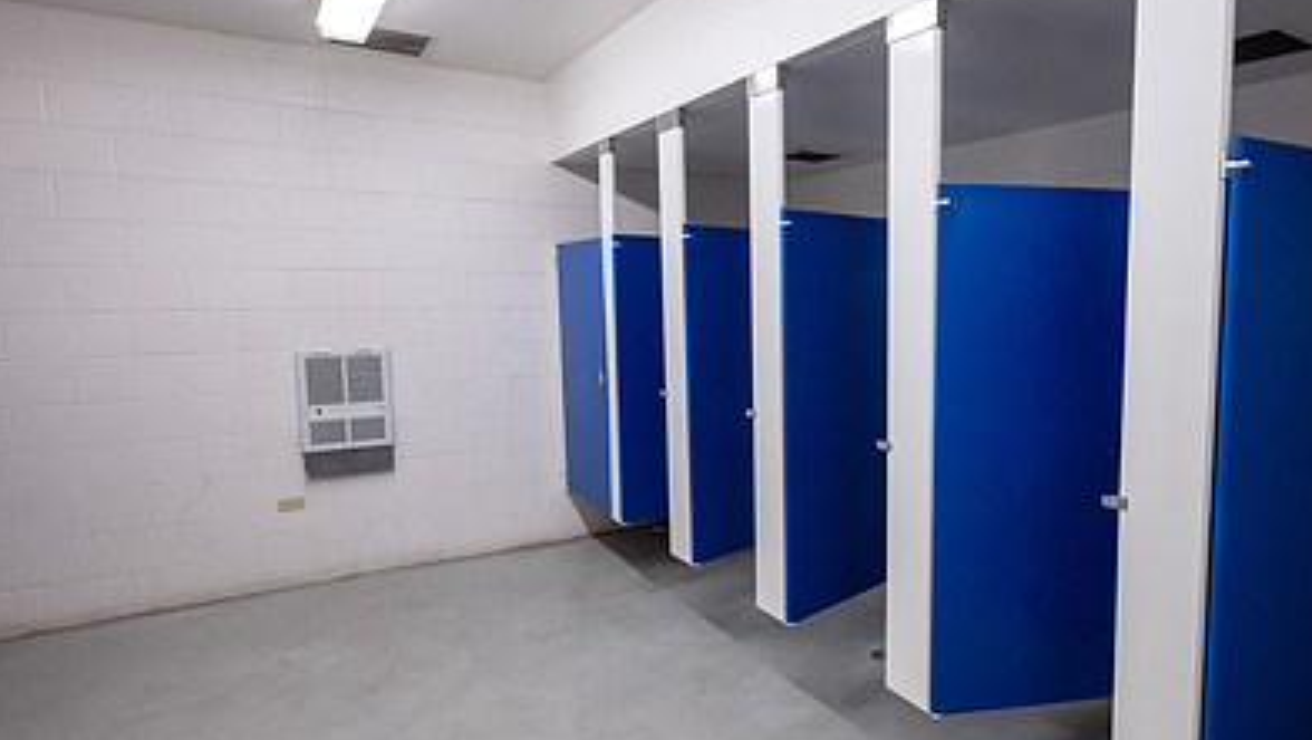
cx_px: 900
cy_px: 383
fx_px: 835
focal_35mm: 24
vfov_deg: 47.7
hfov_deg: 73.4
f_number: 5.6
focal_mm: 15.5
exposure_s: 1/80
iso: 1250
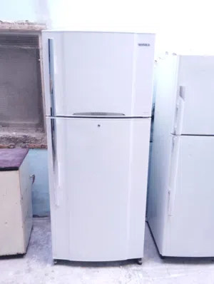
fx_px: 238
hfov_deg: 48.4
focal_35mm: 29
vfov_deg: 61.6
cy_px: 142
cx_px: 107
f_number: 1.8
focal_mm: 4.25
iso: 219
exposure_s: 1/50
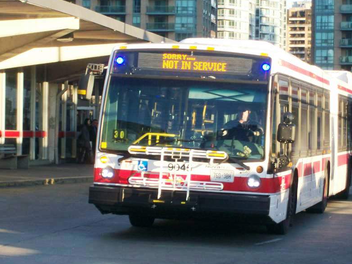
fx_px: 1444
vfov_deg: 10.4
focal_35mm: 142
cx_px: 209
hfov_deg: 13.9
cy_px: 139
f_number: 4.8
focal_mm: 18
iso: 103
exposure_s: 1/125
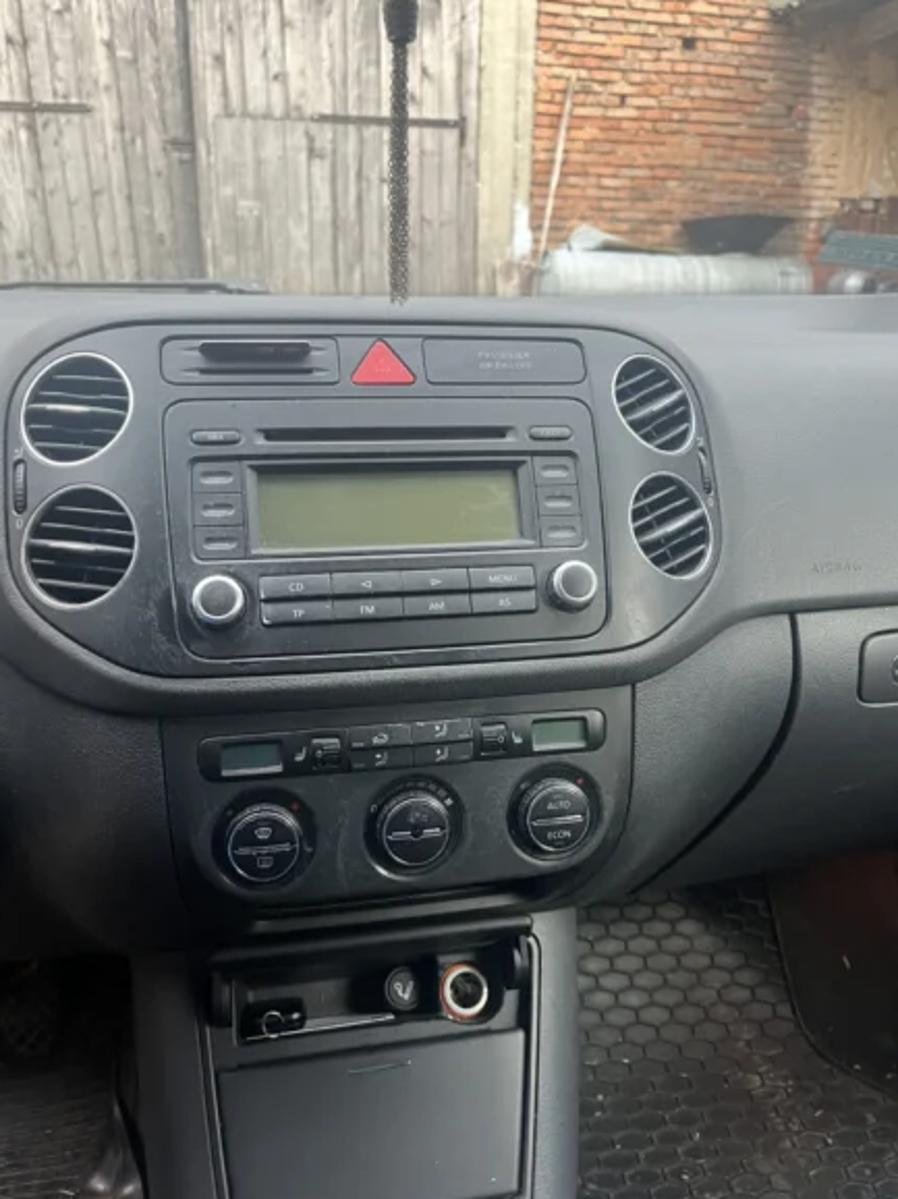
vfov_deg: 65.3
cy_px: 606
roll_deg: +0.9
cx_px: 436
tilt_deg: -17.7
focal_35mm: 27
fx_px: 935
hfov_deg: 51.3
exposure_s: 1/60
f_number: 1.6
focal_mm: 5.1
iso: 160
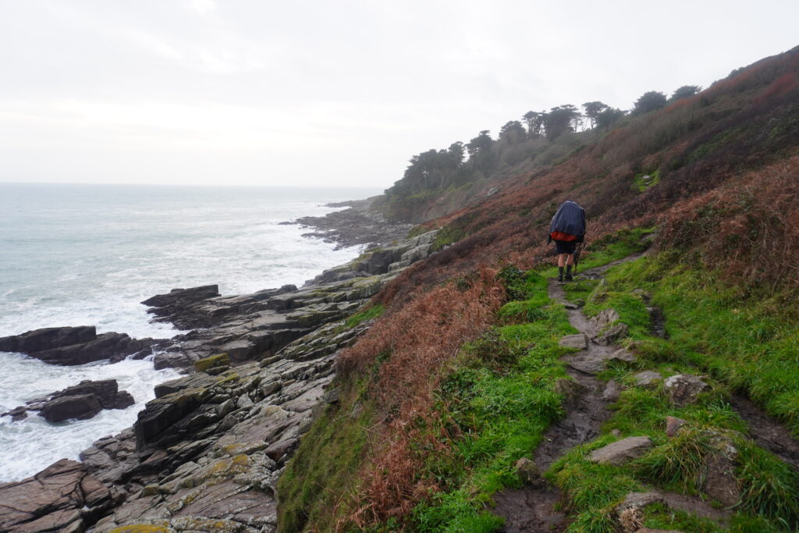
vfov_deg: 53.1
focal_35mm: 24
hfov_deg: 73.7
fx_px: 533
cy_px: 266
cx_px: 400
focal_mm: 16
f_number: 5
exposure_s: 1/200
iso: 100
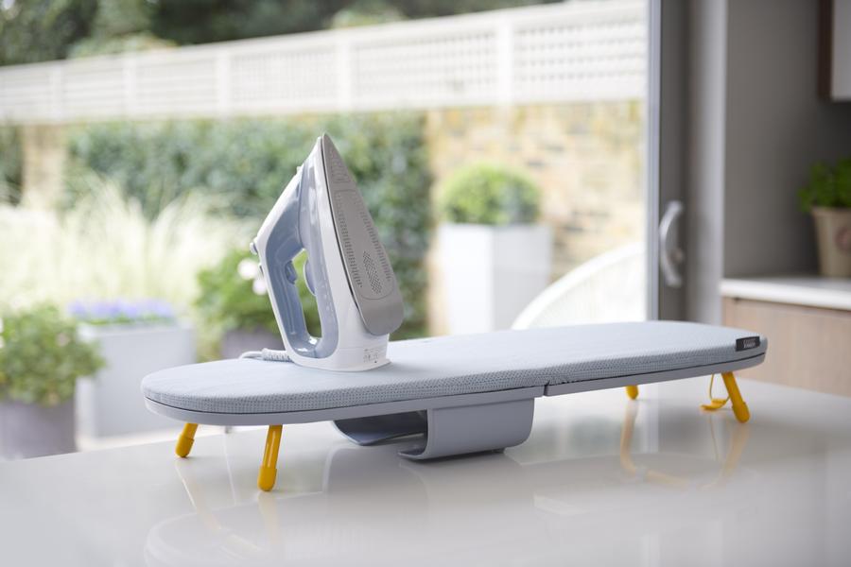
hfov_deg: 30.5
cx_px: 426
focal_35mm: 66
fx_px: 1560
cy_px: 284
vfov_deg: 20.6
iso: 200
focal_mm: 66
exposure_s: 1/40
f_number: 2.8
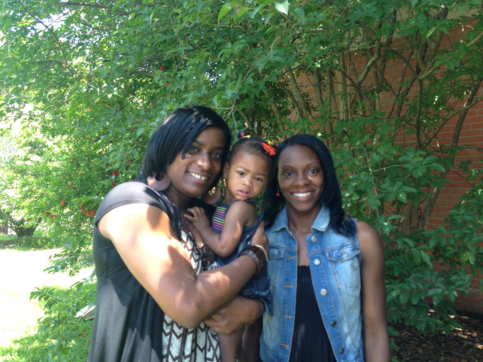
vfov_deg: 42.9
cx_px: 242
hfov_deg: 55.4
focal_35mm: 33
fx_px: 460
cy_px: 181
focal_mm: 4.12
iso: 64
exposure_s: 1/120
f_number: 2.4
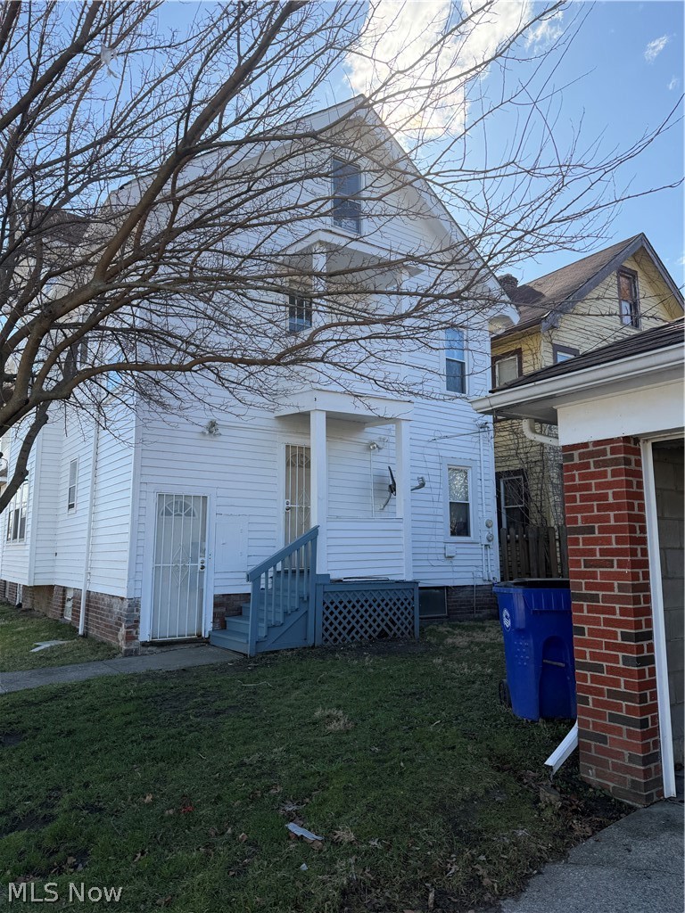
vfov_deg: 71.6
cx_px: 342
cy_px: 456
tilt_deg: +7.3
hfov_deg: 56.8
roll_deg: +0.4
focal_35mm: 24
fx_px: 633
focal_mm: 6.76
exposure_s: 1/2299
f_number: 1.78
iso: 100
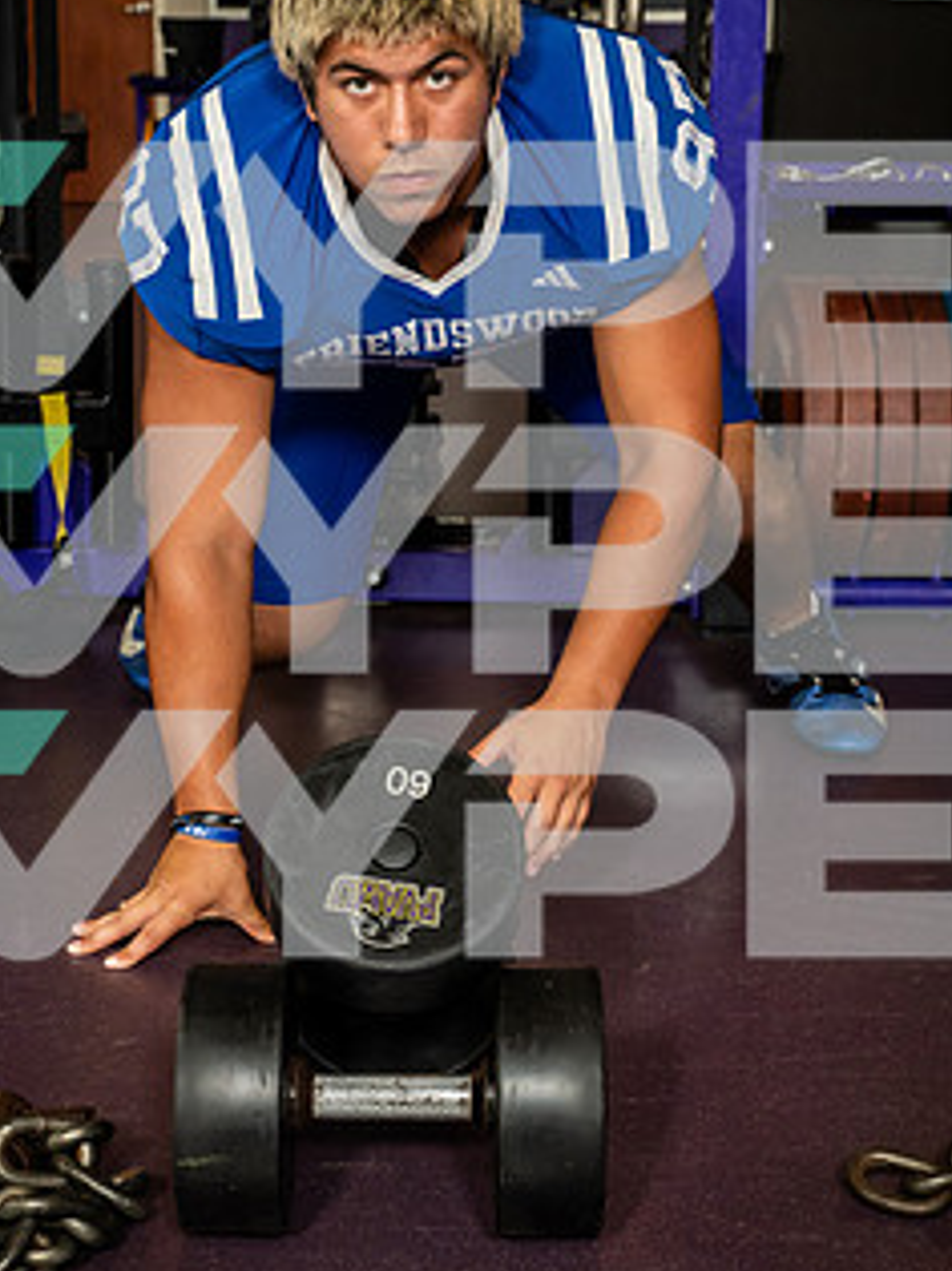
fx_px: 2422
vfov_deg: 29.4
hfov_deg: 22.2
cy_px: 553
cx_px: 428
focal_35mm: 66
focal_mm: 48
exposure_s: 1/250
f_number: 7.1
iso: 800
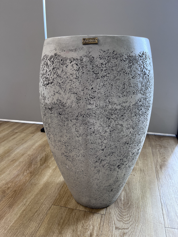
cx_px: 89
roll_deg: -0.1
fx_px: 178
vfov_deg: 67.3
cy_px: 118
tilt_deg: -18.9
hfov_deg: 53.1
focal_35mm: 26
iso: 80
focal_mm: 5.1
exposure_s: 1/120
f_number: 1.6
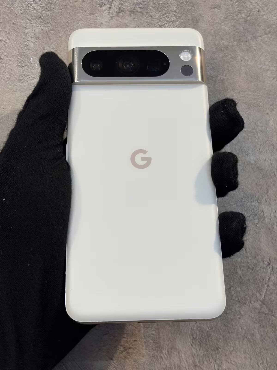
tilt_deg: +7.0
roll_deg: -1.8
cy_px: 185
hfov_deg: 28.0
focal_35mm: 52
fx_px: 555
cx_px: 138
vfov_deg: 36.8
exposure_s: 1/50
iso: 40
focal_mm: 5.96
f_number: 1.6
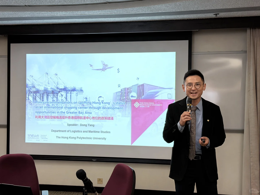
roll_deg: -0.3
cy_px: 98
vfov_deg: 30.3
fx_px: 361
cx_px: 130
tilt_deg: -0.8
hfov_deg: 39.7
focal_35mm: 48
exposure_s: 1/100
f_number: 1.78
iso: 80
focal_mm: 6.76
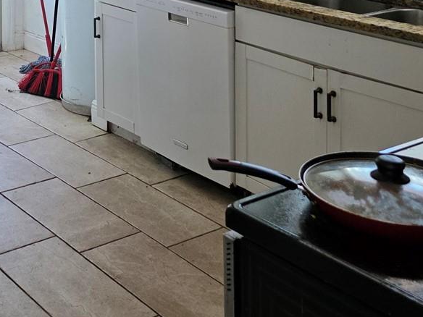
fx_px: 770
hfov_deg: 29.6
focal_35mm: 63
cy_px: -92
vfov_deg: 21.2
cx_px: 54
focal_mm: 6.3
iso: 160
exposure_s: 1/120
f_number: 1.7
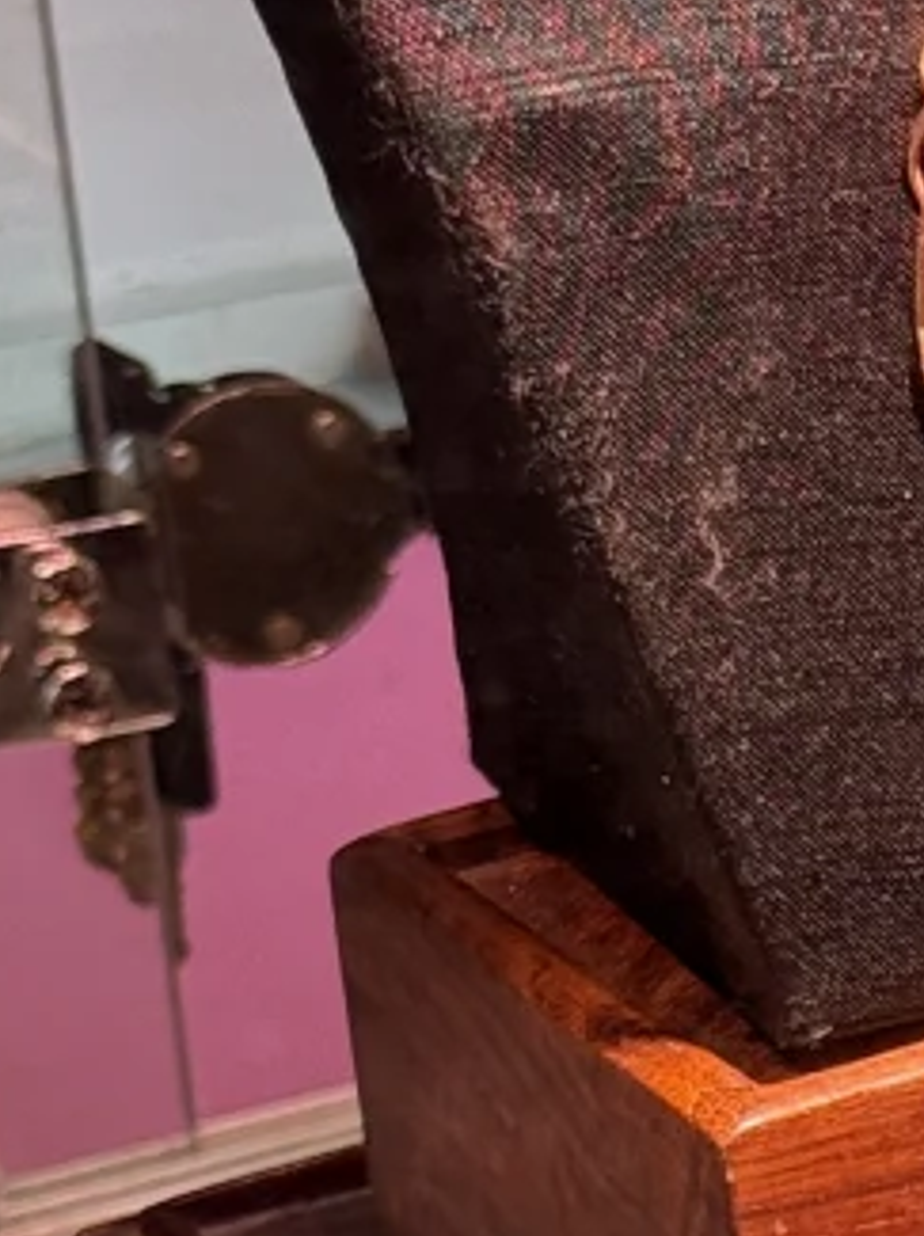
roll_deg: +0.6
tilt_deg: -24.7
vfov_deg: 9.2
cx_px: 1726
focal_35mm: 213
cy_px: 1209
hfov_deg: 6.8
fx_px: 7596
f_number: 1.78
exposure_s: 1/197
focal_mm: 6.76
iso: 200
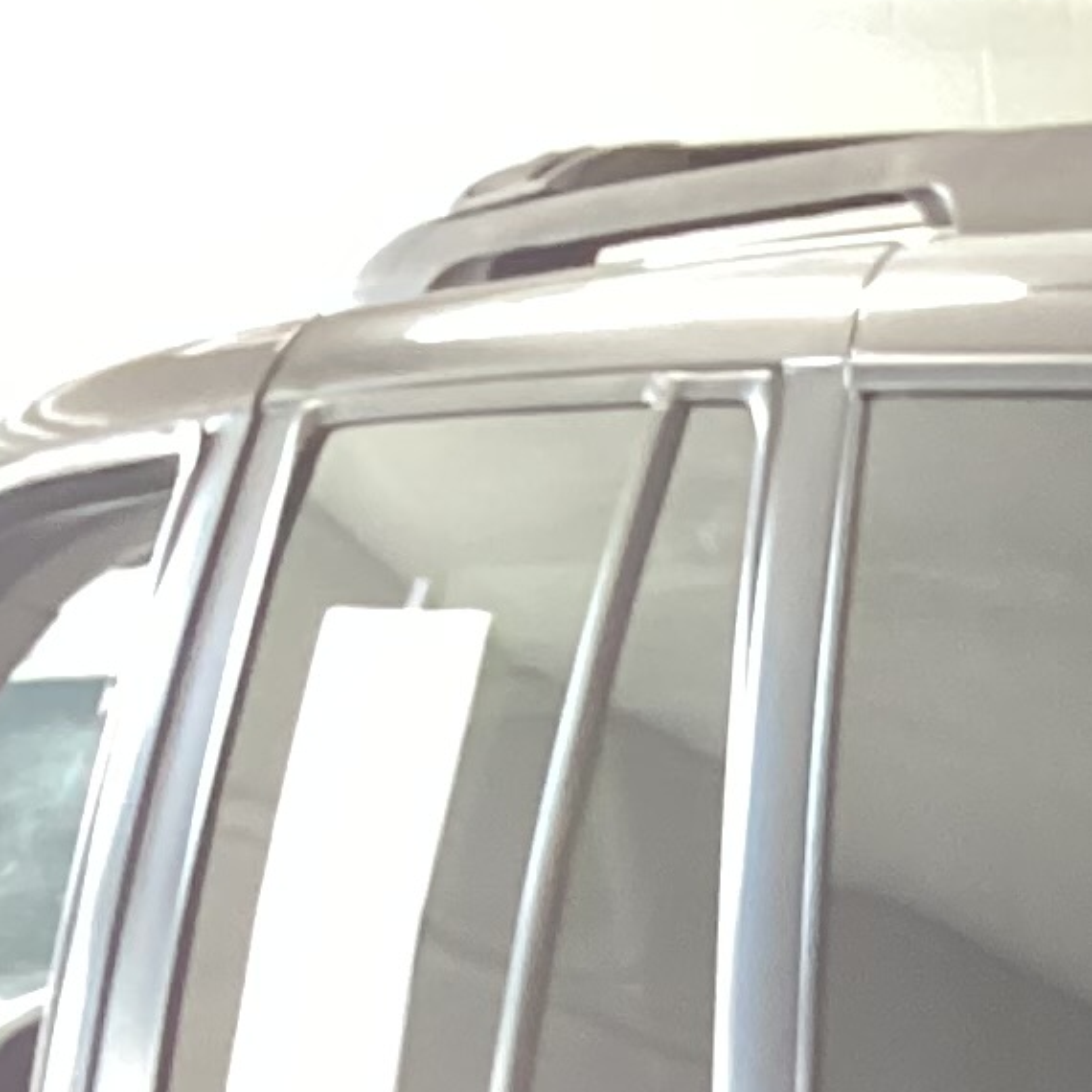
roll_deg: -1.2
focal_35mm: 157
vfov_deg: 10.3
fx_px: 5603
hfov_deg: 10.2
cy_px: 2132
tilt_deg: -17.7
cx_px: 2222
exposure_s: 1/33
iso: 250
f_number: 2.4
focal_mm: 3.3
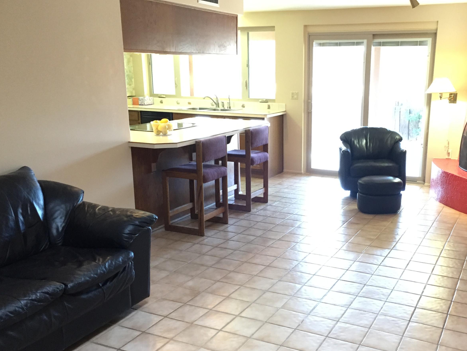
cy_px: 195
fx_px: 499
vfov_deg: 38.6
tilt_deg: -14.3
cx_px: 292
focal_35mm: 37
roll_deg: -0.7
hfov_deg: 49.6
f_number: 2.2
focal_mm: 4.15
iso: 200
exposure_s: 1/30
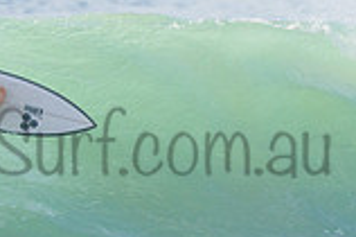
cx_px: -51
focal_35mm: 2250
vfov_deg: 0.6
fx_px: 22227
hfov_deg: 0.9
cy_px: 108
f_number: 5.6
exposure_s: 1/2000
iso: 560
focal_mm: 500
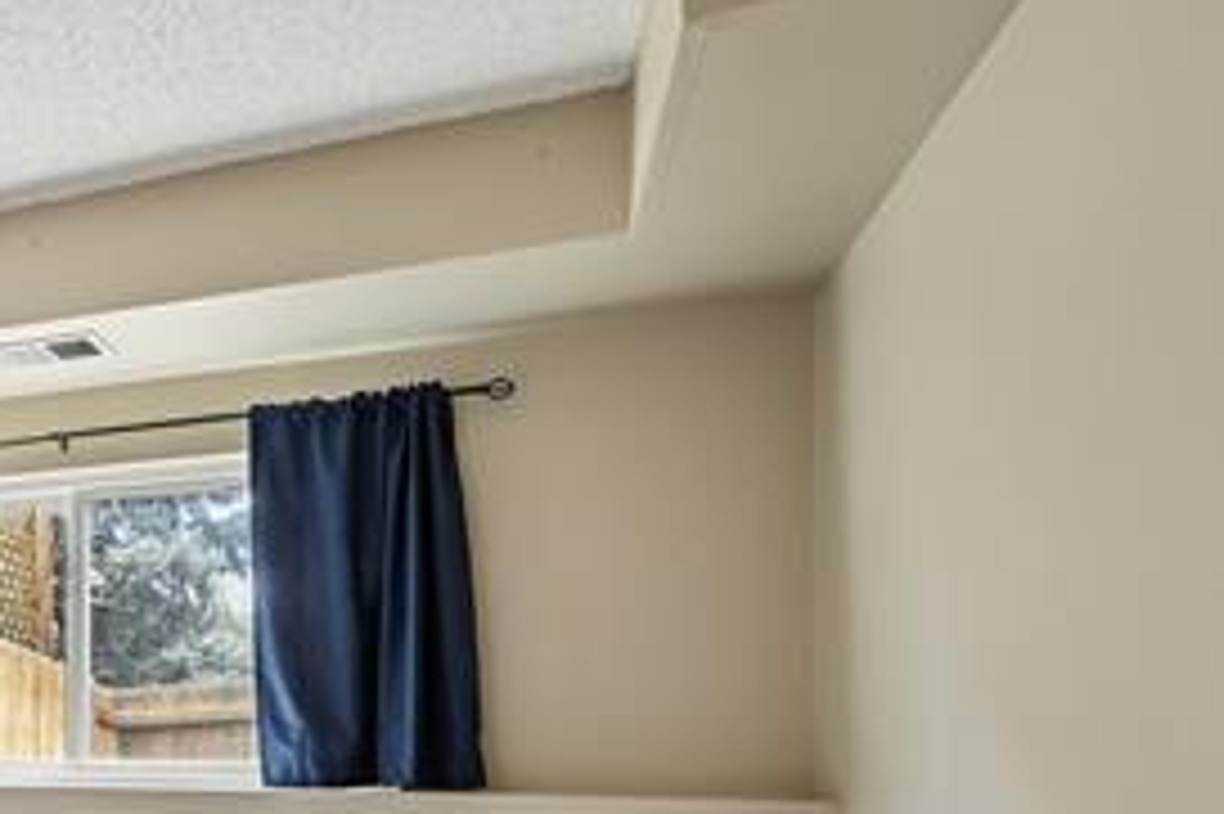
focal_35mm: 33
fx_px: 1121
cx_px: -14
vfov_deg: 37.3
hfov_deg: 47.1
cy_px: 738
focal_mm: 14
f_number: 10
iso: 400
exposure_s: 1/4
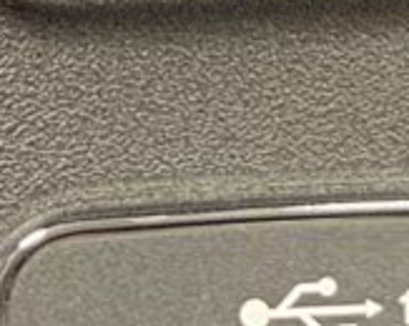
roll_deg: -3.3
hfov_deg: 10.9
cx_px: 478
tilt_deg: -44.9
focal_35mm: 174
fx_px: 2104
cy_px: -92
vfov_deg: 8.7
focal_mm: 6.76
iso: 800
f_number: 1.78
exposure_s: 1/33
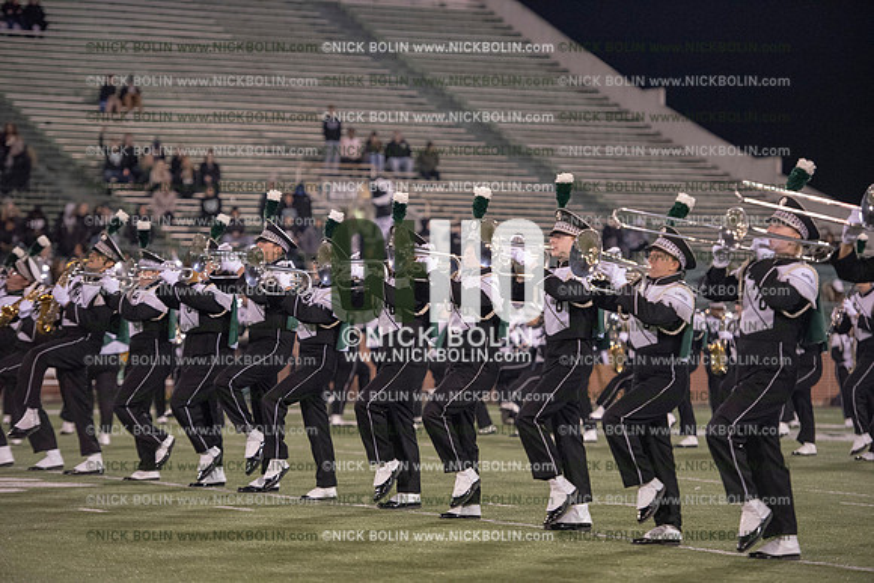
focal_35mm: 140
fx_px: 3400
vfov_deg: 9.8
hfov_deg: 14.7
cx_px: 437
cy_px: 292
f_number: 3.2
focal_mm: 140
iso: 5000
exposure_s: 1/1250
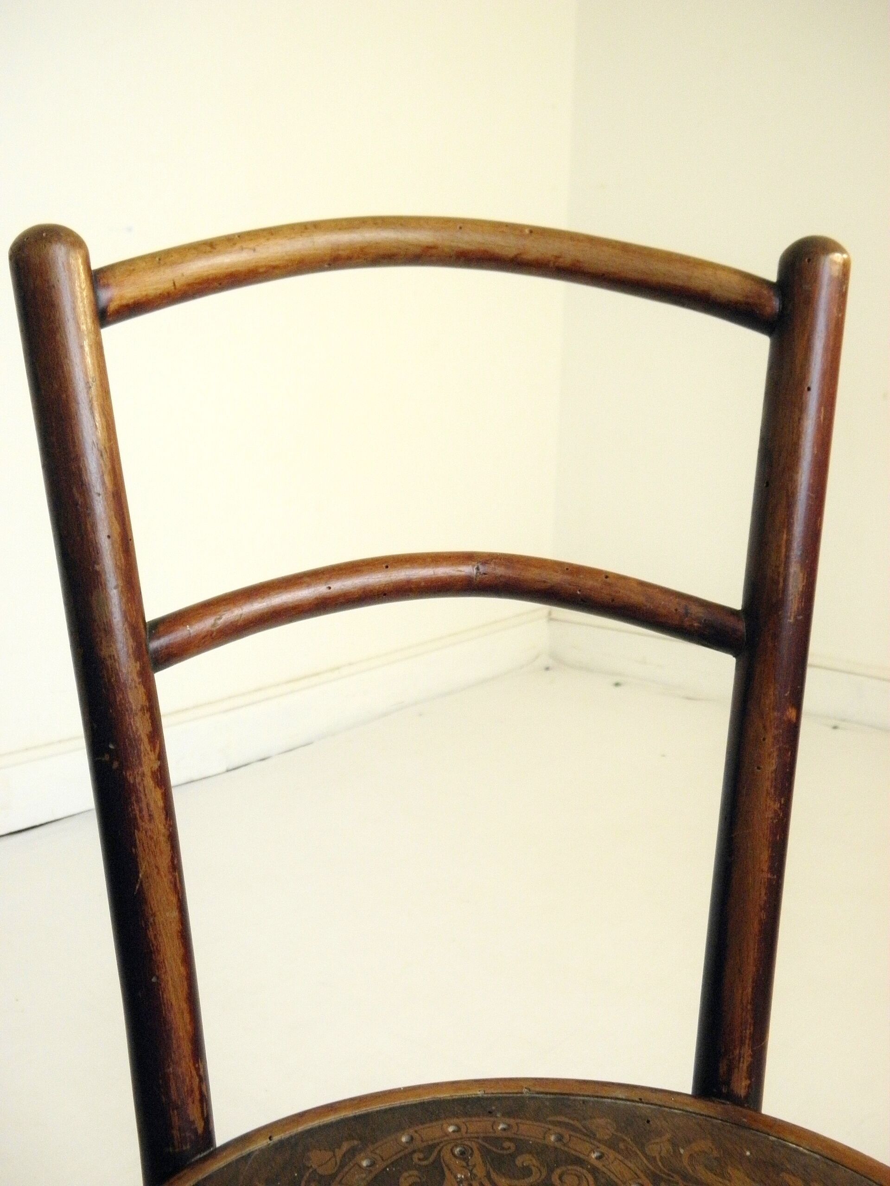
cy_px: 593
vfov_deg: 42.9
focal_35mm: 44
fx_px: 1508
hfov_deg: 32.9
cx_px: 445
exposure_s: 1/40
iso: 200
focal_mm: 7.9
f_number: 3.9
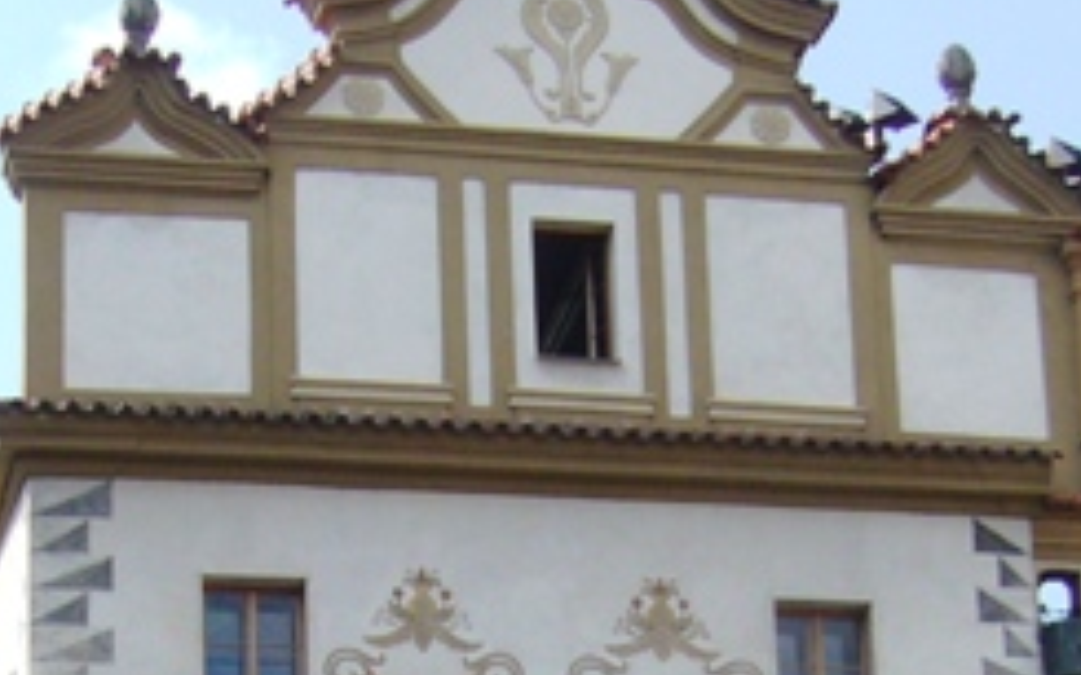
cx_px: 428
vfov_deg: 10.6
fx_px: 3564
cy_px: 900
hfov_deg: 17.2
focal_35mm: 121
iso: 100
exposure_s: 1/400
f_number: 5.6
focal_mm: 5.8
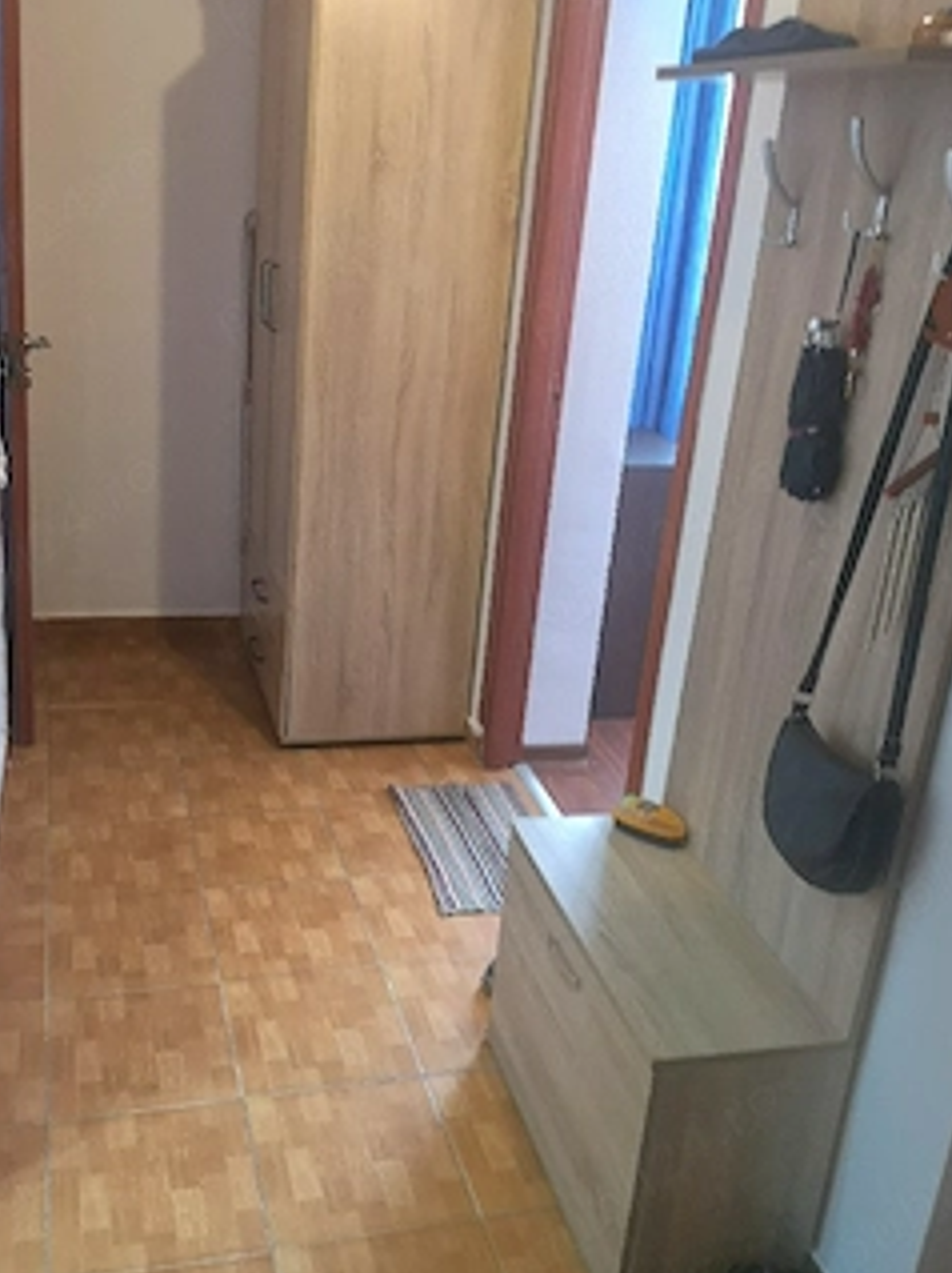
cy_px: 600
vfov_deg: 54.0
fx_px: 1248
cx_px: 420
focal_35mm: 34
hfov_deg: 41.7
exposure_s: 1/25
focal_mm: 5.58
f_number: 1.8
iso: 500
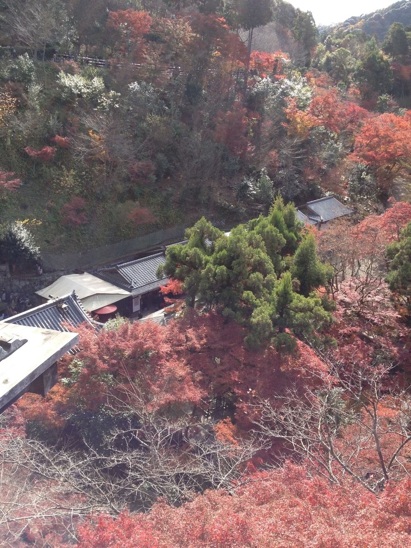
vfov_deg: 52.6
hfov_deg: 40.7
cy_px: 274
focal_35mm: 35
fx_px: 554
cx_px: 206
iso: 64
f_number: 2.4
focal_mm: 4.28
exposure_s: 1/415
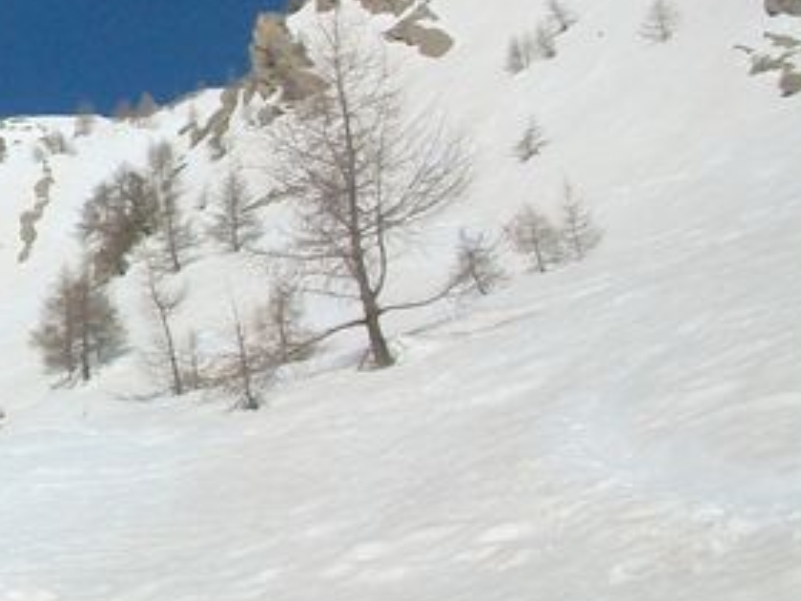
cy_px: 80
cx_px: -260
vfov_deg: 15.1
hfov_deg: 18.7
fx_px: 2245
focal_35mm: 97
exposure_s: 1/1250
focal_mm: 5.7
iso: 80
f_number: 5.5
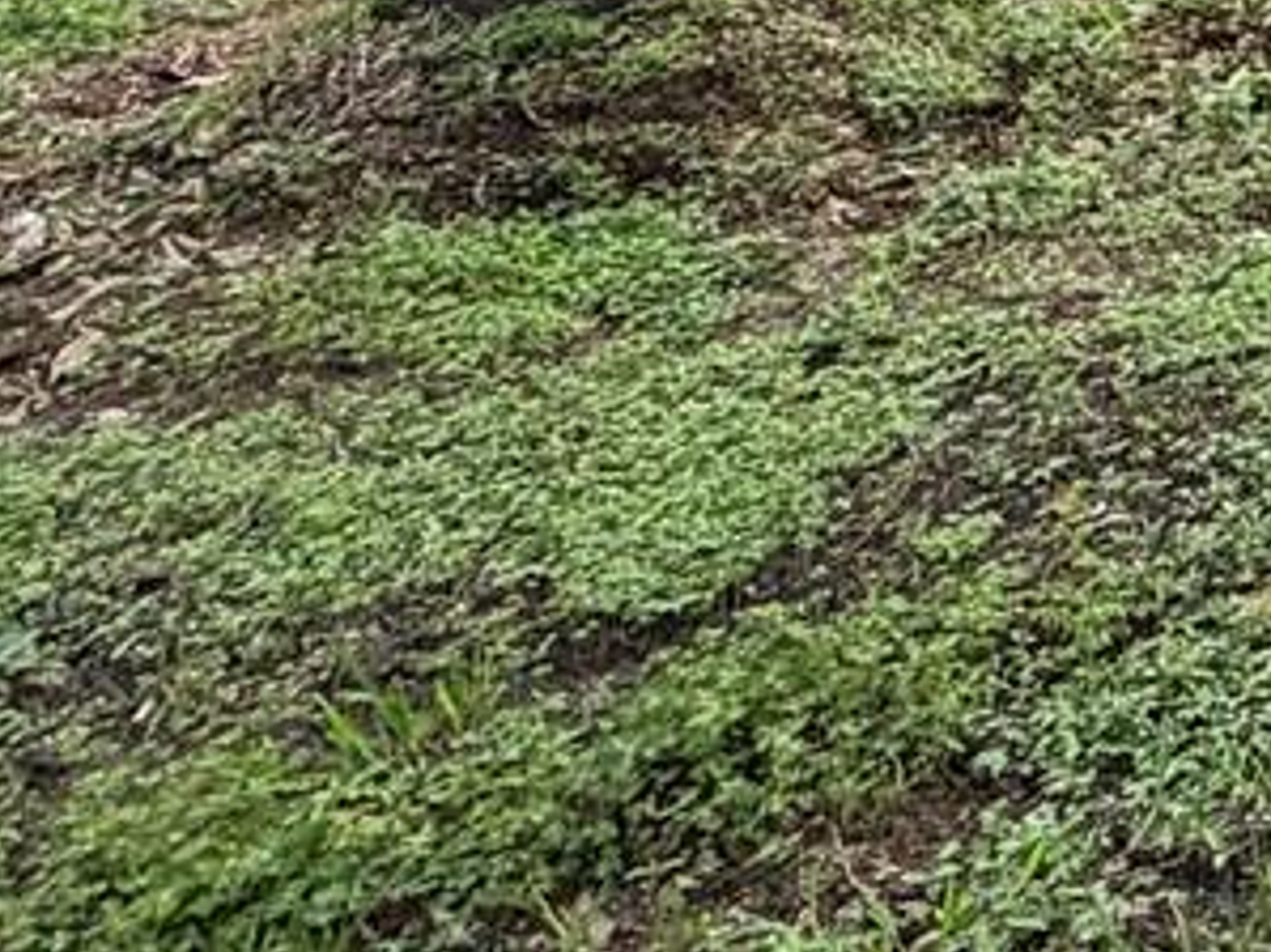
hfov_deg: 20.6
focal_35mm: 75
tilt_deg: +3.8
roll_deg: +1.3
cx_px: 2096
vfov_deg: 16.1
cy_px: -846
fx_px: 2753
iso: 64
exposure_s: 1/162
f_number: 2.2
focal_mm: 2.22
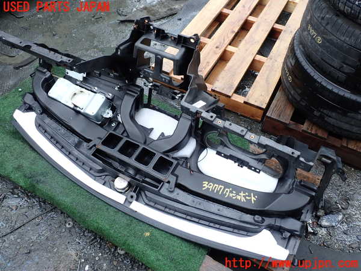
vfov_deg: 46.8
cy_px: 136
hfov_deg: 60.0
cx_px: 180
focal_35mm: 30
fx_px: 313
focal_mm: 5.4
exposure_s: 1/80
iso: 100
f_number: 3.2
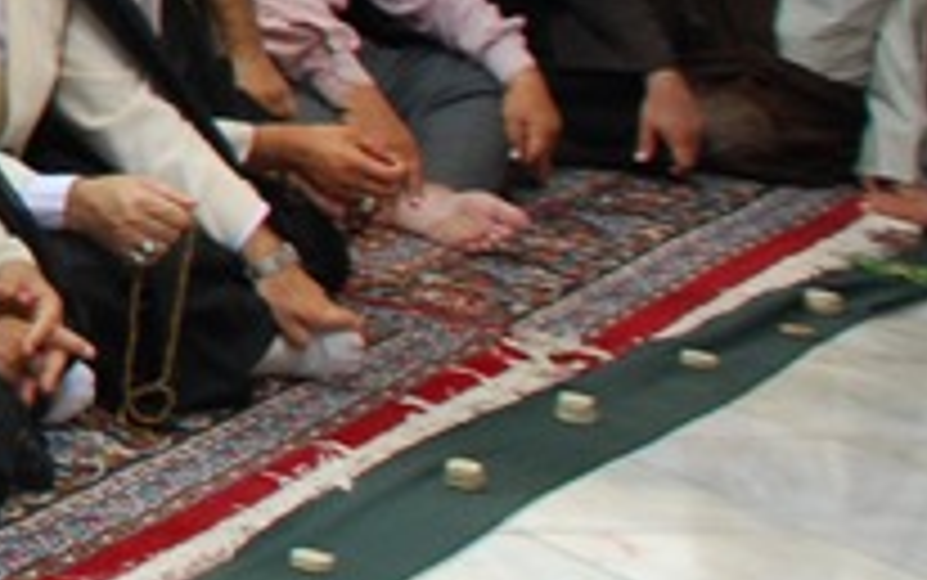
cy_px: -286
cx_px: -1368
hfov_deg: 11.3
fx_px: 3842
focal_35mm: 152
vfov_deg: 8.5
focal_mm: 20
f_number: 3.8
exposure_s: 1/13
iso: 400
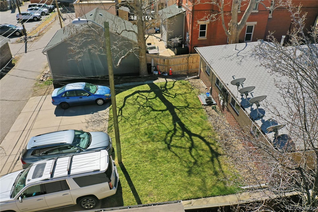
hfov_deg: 65.5
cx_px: 159
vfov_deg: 46.4
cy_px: 106
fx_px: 247
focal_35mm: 28
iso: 100
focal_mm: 10.3
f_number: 6.3
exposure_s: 1/800
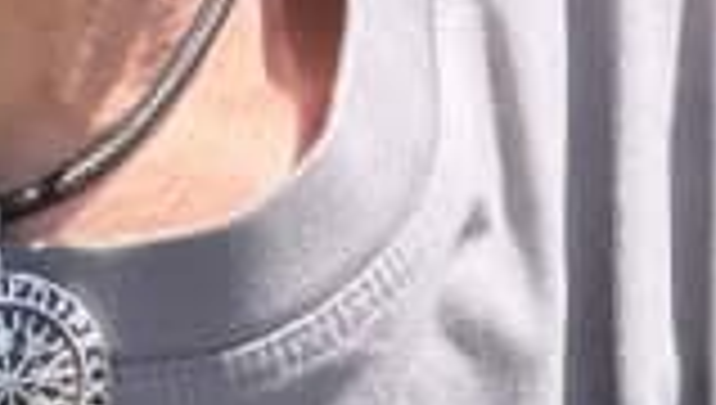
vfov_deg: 5.5
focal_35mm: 205
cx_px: 766
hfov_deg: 10.4
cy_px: -886
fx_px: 3898
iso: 40
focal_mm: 2.71
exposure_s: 1/615
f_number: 1.9
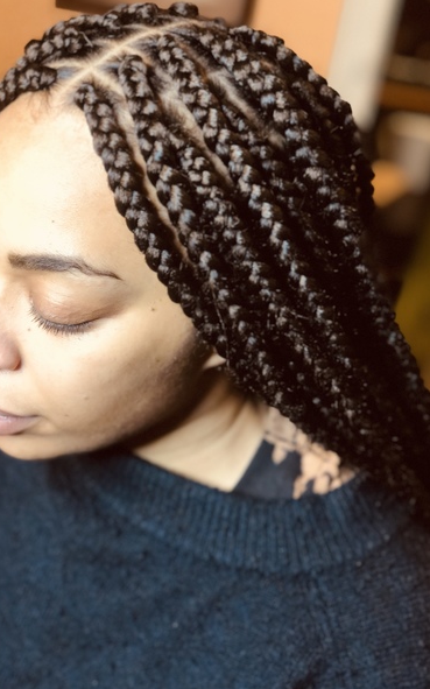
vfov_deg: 36.3
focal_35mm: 56
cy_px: 343
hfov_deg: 23.1
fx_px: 1051
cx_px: 175
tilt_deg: -24.1
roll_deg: -10.0
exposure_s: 1/30
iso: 125
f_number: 2.4
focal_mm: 6
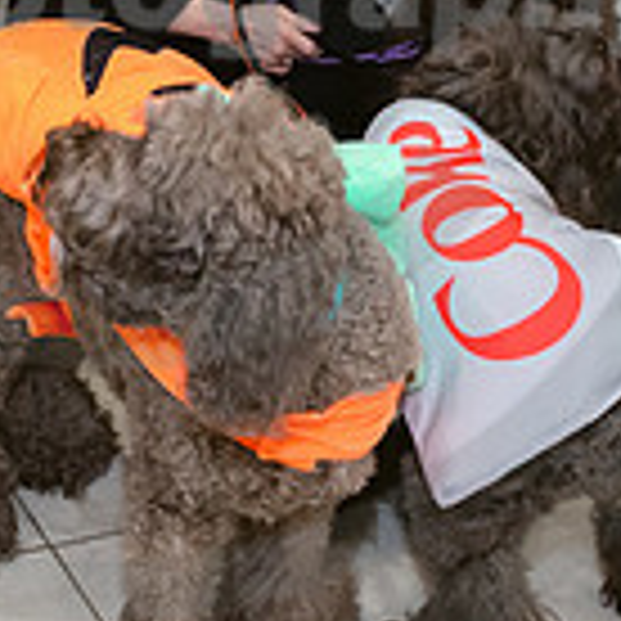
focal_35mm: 86
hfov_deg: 19.9
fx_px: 1745
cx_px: 99
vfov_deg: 19.3
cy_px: -70
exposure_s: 1/60
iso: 2500
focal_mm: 24
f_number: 9
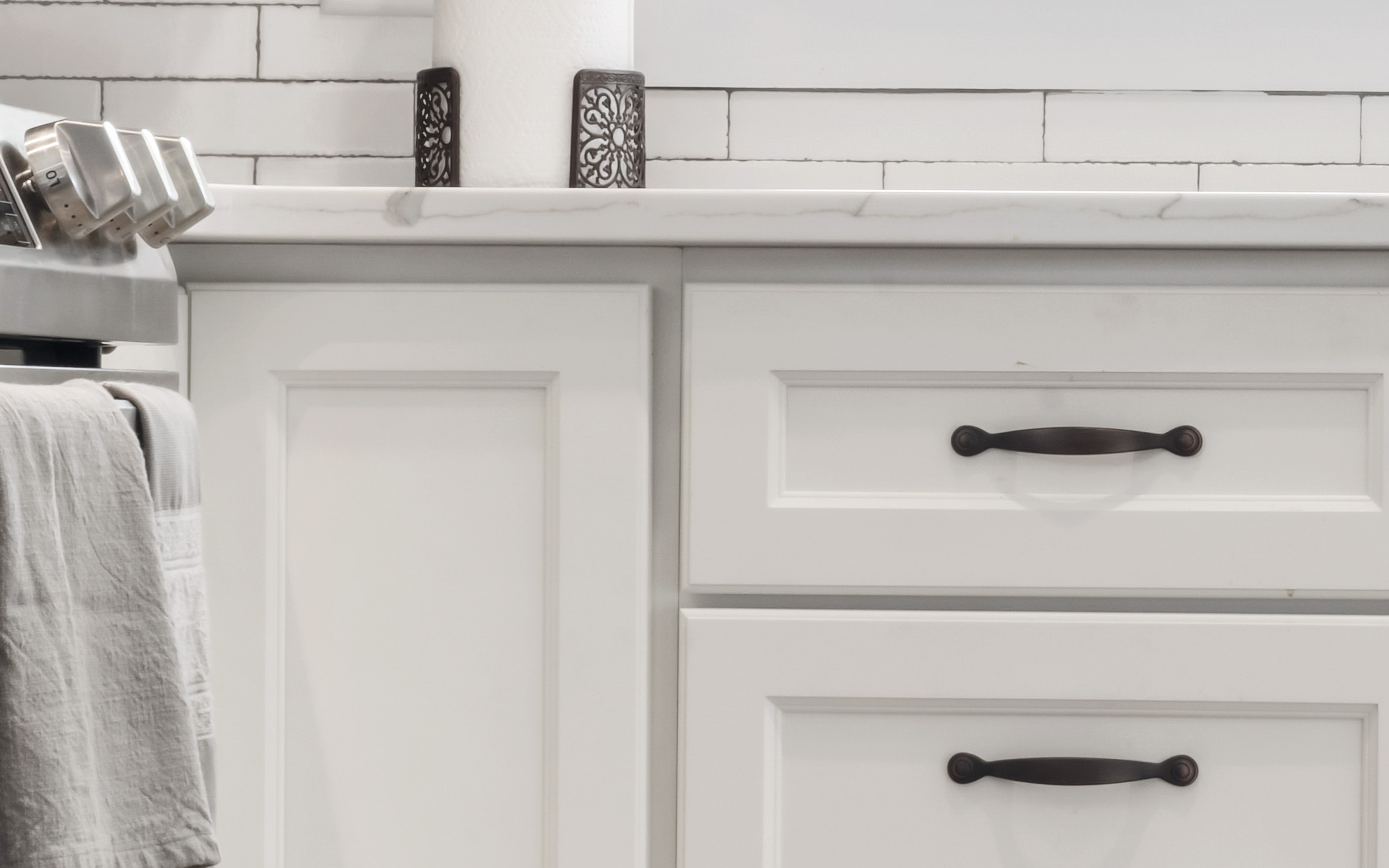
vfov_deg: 9.4
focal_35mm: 140
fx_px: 5300
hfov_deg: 14.7
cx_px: 1351
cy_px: 416
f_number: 16
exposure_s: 1/4
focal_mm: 35
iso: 320
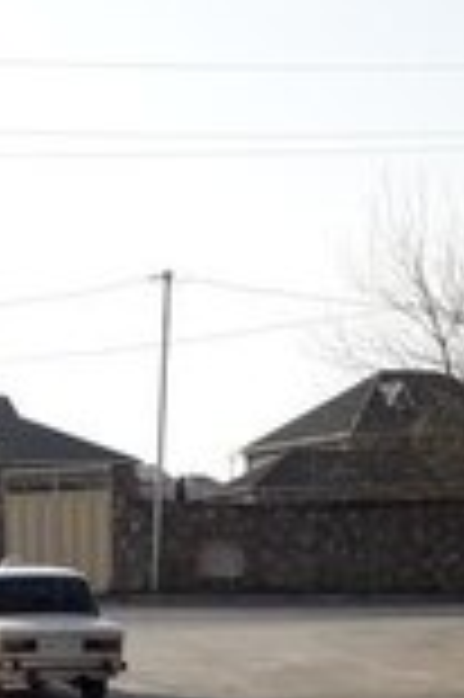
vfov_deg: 19.9
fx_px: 1744
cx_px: 41
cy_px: 1022
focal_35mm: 90
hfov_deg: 15.0
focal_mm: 3.6
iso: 40
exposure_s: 1/1287
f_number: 1.9
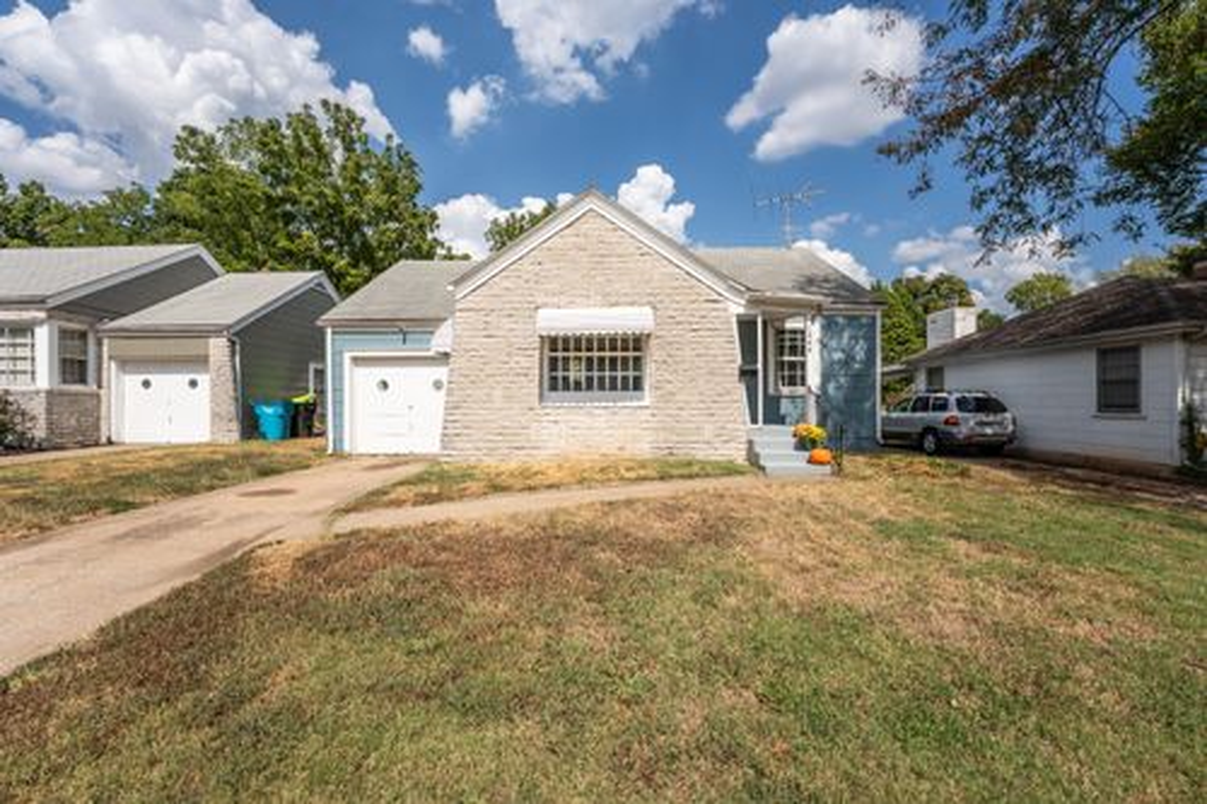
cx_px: 604
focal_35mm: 14
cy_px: 402
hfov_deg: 104.3
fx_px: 469
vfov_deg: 81.2
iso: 100
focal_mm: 14
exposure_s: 1/400
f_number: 9
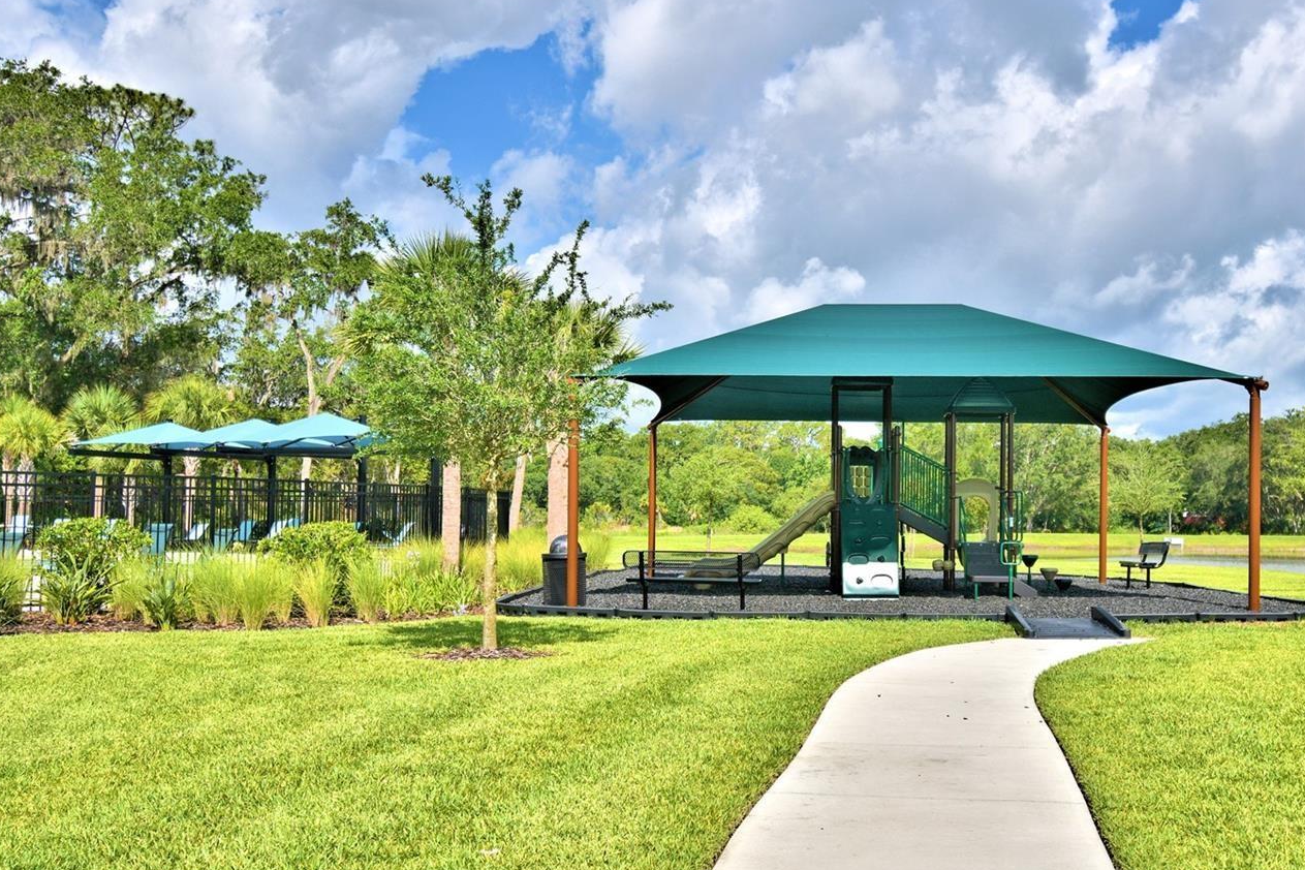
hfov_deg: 50.4
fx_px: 1377
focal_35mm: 38
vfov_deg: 35.0
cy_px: 474
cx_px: 783
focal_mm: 20
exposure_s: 1/1000
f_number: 5.6
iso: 100
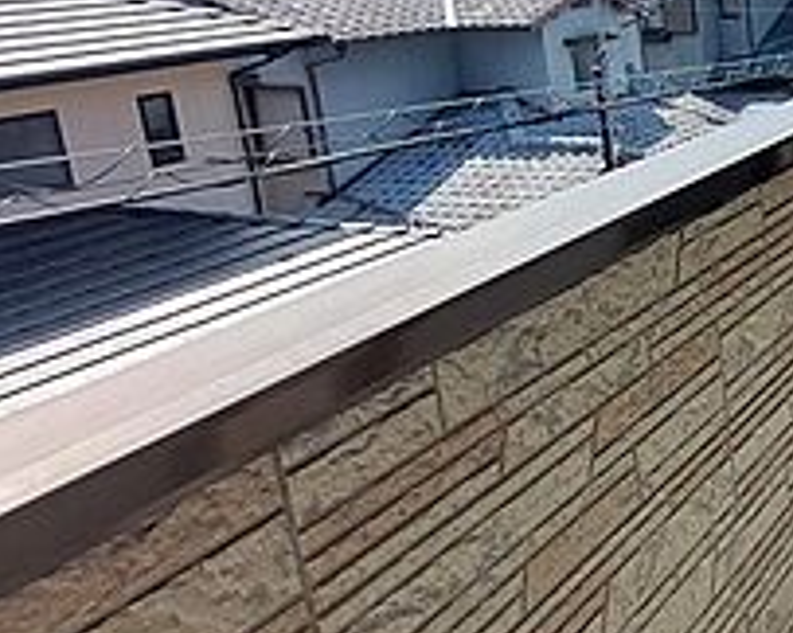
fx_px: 938
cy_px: 125
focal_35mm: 40
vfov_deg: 36.0
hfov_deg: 30.9
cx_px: 1117
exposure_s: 1/1131
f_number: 2.2
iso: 50
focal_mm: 1.74
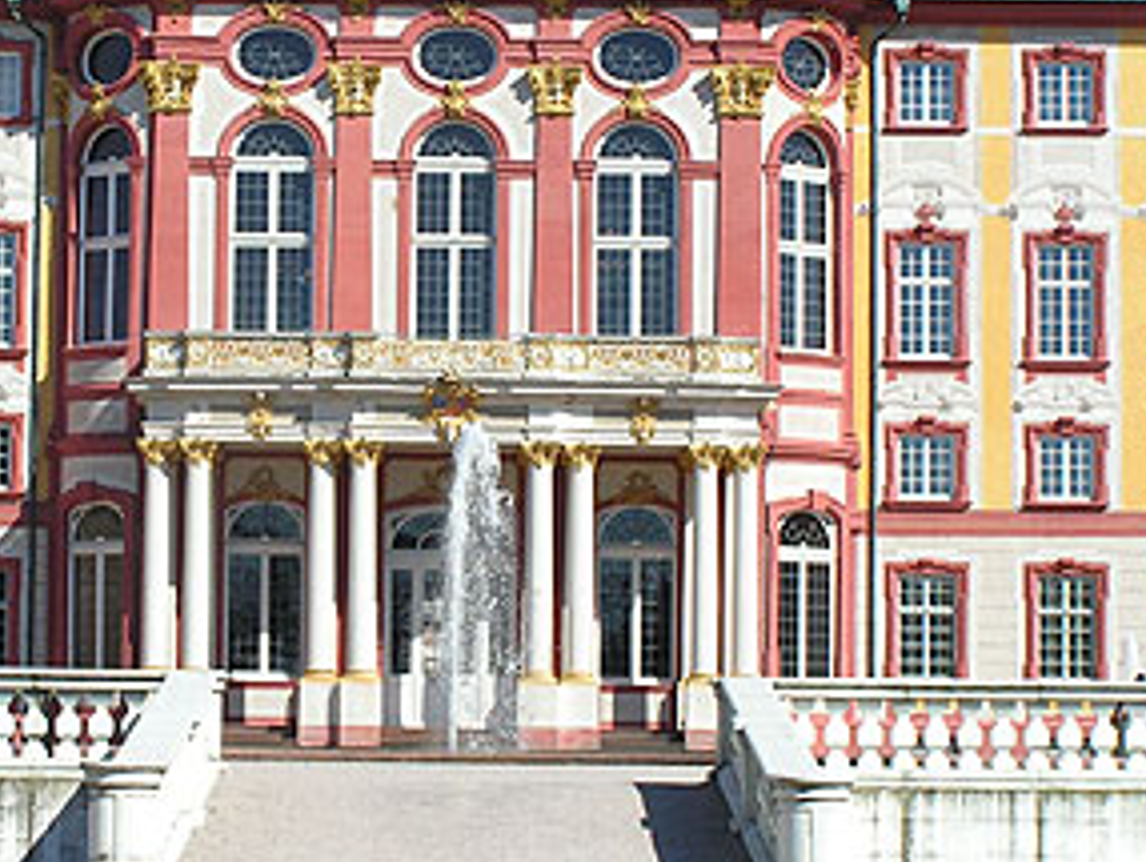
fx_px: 4175
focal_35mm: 126
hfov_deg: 15.6
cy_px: 297
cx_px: 437
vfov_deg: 11.8
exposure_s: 1/500
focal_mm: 13.4
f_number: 5.6
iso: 50
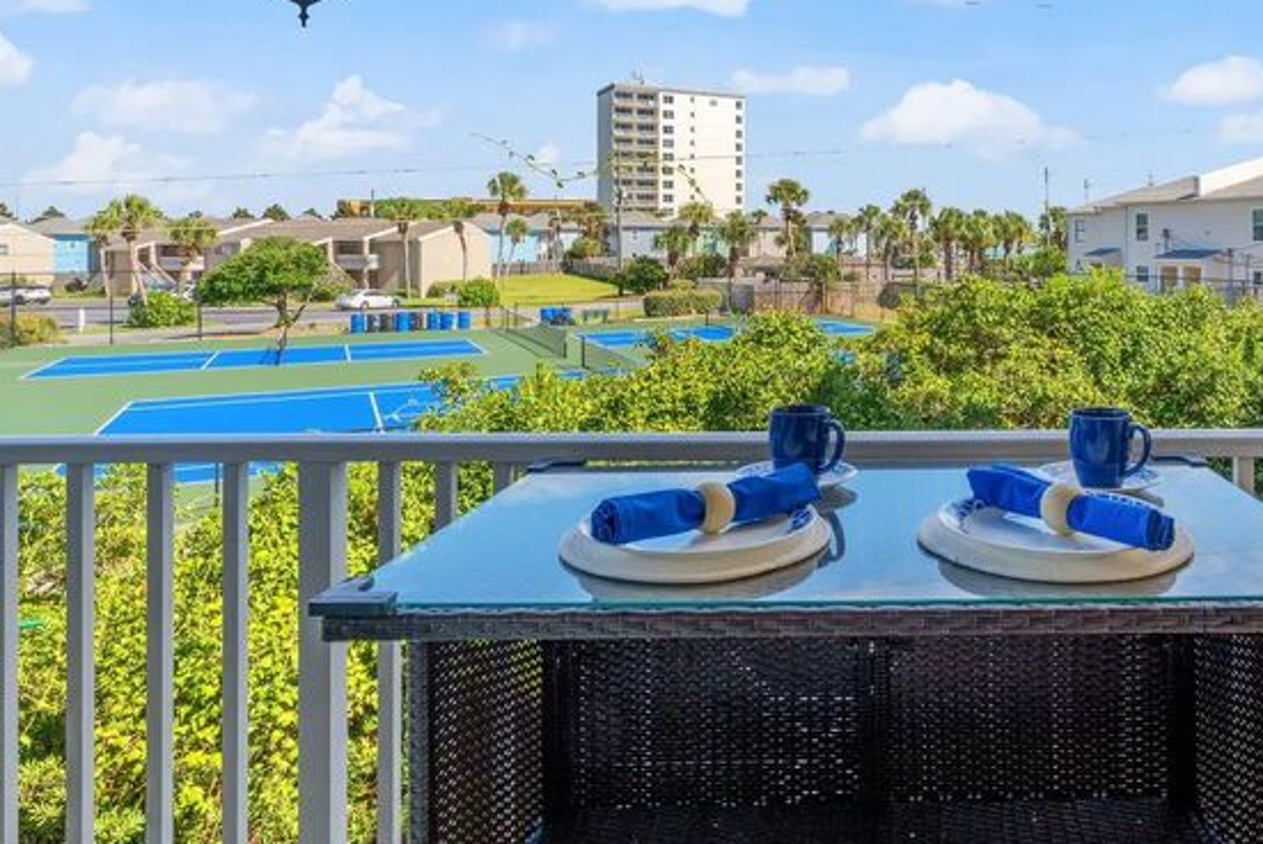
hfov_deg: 66.3
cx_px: 901
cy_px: 237
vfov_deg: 48.2
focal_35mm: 26
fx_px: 913
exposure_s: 1/125
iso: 100
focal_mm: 14
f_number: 10
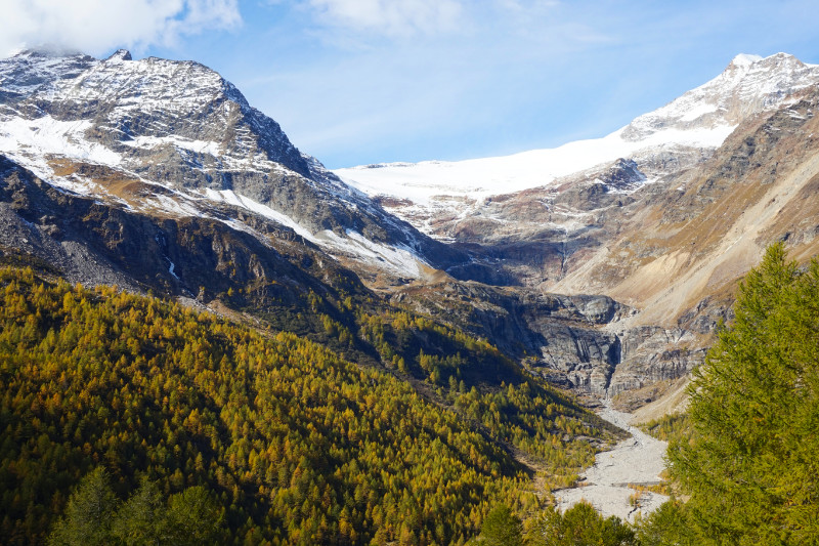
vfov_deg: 35.5
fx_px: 853
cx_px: 410
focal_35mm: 38
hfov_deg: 51.3
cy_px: 273
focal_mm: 25
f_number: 13
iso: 100
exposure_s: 1/80
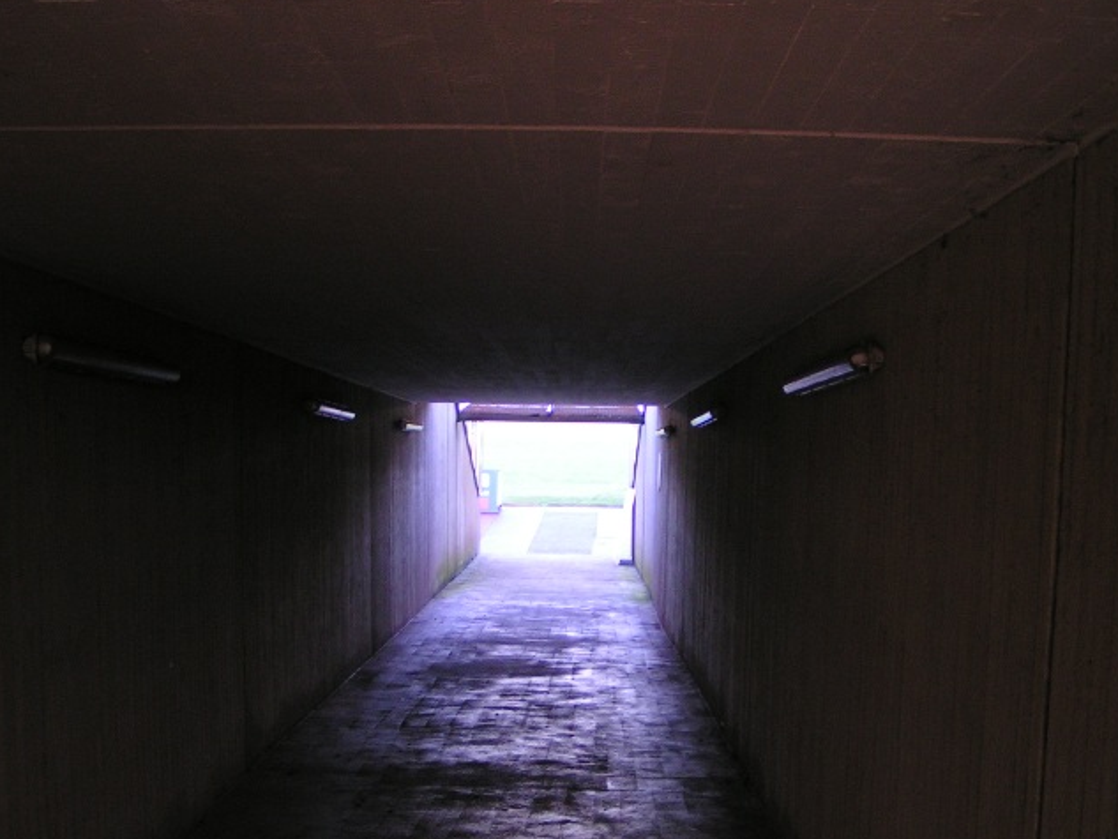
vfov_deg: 30.2
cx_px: 576
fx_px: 1551
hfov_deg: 39.6
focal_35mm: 48
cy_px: 477
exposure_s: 1/50
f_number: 2.8
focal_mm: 5.8
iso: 100
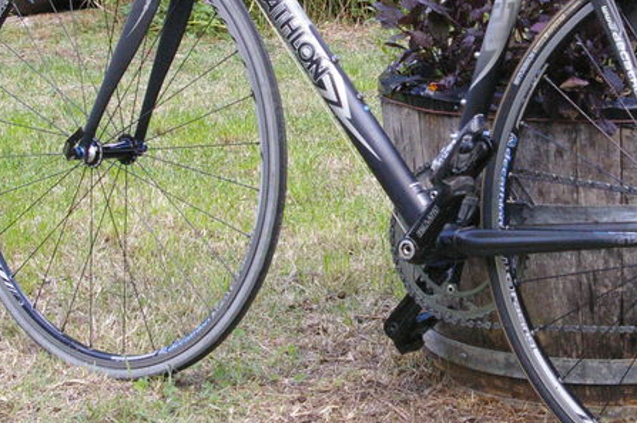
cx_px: 466
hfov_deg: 19.5
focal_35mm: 104
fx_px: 1840
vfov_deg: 13.0
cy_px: 53
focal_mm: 31
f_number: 8
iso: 1600
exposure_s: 1/500
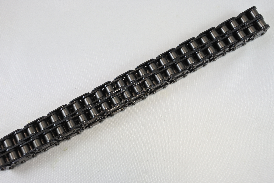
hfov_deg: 50.7
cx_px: 130
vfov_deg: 35.1
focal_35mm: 38
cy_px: 89
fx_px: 289
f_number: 4
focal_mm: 13.1
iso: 400
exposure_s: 1/200
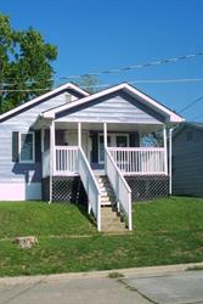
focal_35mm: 51
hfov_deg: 26.5
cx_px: 91
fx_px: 431
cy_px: 152
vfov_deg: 38.9
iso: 64
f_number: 5
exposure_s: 1/320
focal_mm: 7.54
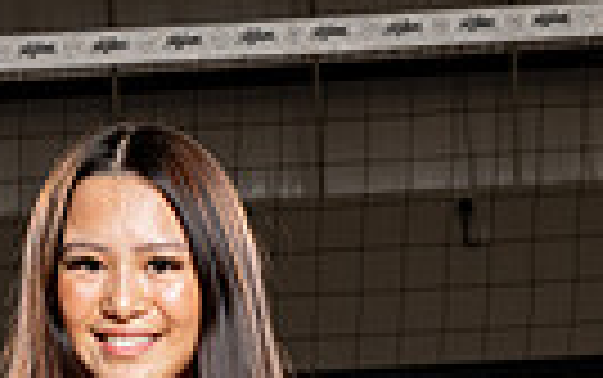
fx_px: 2697
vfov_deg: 7.5
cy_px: 896
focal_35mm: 164
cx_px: 176
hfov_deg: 12.7
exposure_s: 1/250
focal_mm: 48
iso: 100
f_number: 8
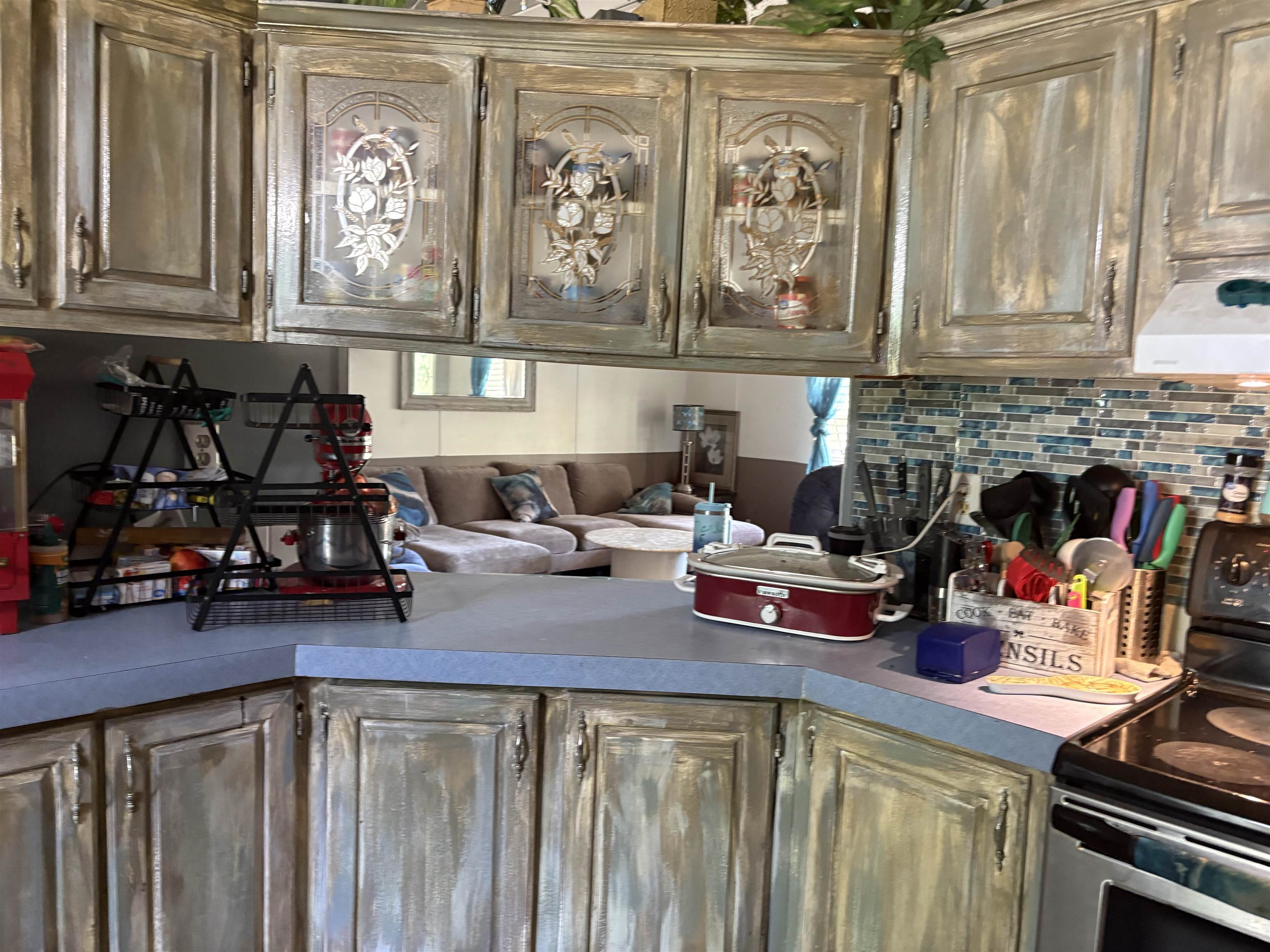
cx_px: 635
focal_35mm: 26
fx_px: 954
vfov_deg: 53.1
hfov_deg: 67.3
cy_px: 476
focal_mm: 5.96
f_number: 1.6
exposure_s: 1/40
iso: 400
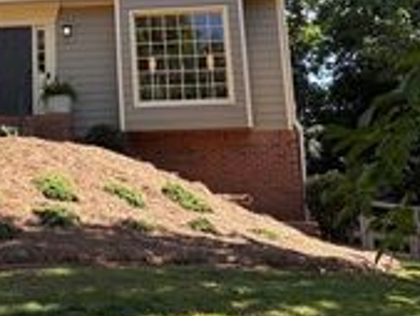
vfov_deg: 18.8
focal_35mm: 77
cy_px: 19
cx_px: 50
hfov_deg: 24.7
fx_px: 935
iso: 50
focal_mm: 5.96
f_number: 1.6
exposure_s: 1/764
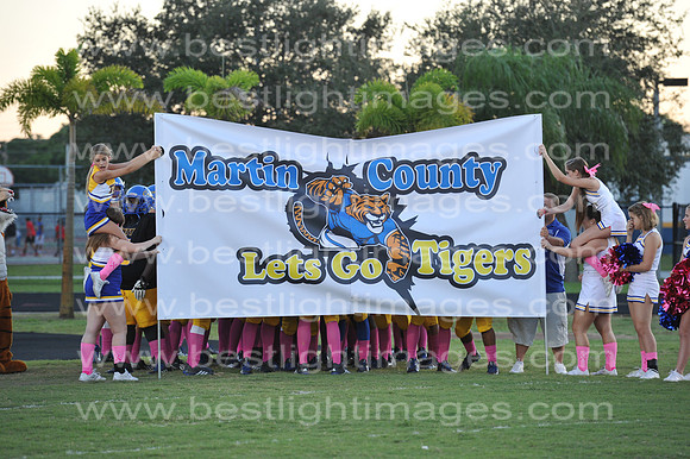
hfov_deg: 11.8
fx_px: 3352
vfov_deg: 7.8
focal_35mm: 175
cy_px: 230
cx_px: 345
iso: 1250
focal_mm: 175
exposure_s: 1/400
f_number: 4
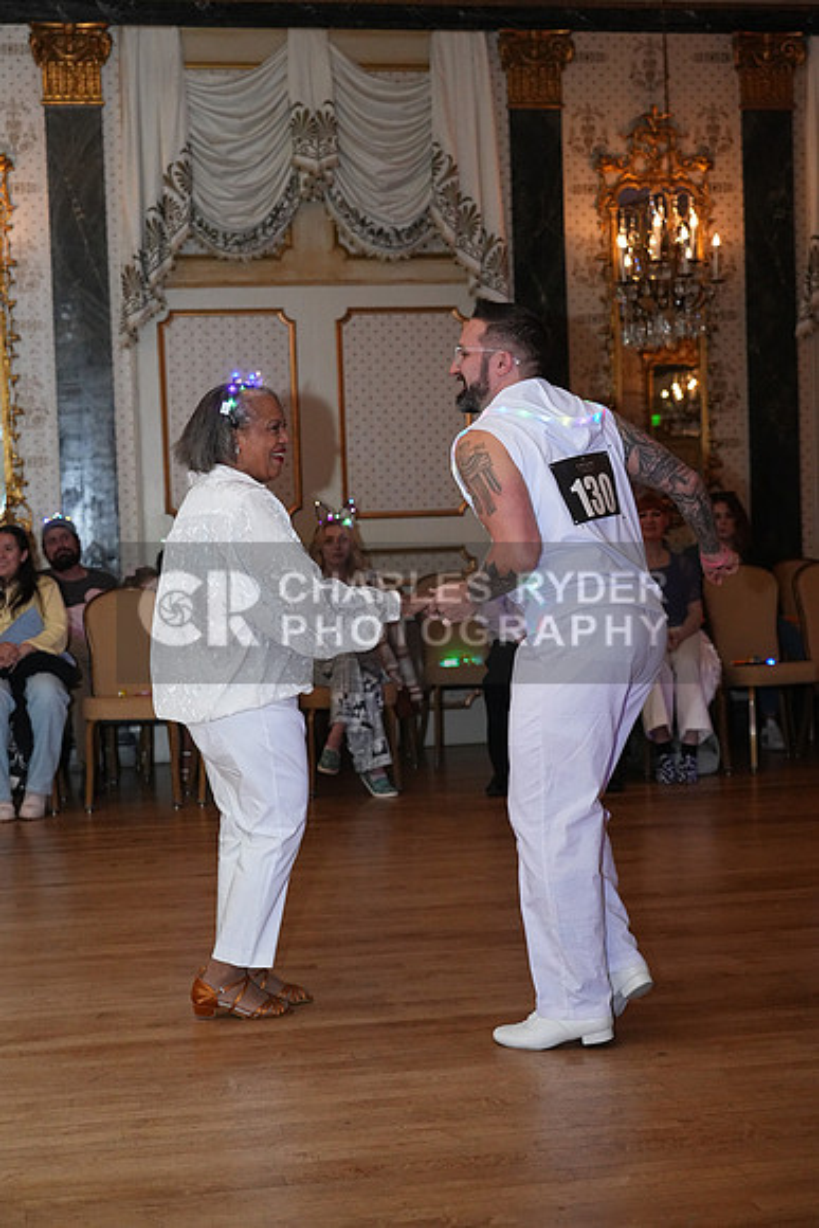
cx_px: 410
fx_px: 1739
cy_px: 614
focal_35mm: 51
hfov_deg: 26.5
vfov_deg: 38.9
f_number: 4
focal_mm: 51
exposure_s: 1/200
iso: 5000
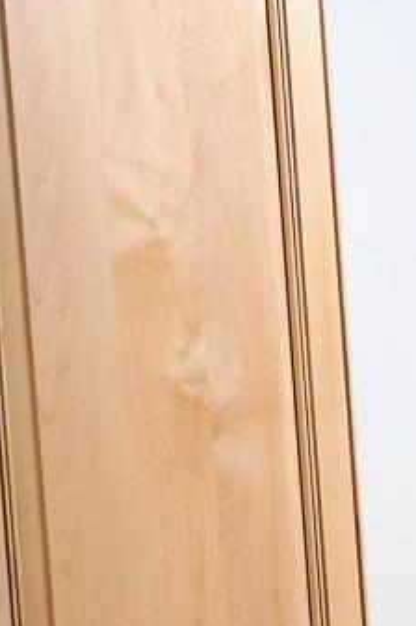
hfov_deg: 7.6
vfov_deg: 10.1
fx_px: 3091
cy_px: 1480
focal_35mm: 178
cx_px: 605
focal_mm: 20
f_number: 4
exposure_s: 1/60
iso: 640
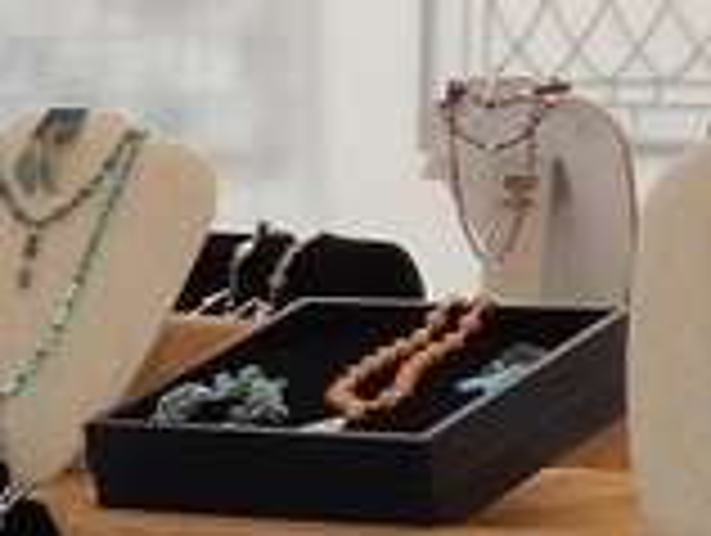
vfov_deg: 8.0
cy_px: 374
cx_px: -954
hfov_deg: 9.5
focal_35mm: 186
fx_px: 3826
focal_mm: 6.1
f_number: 3.3
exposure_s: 1/800
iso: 125
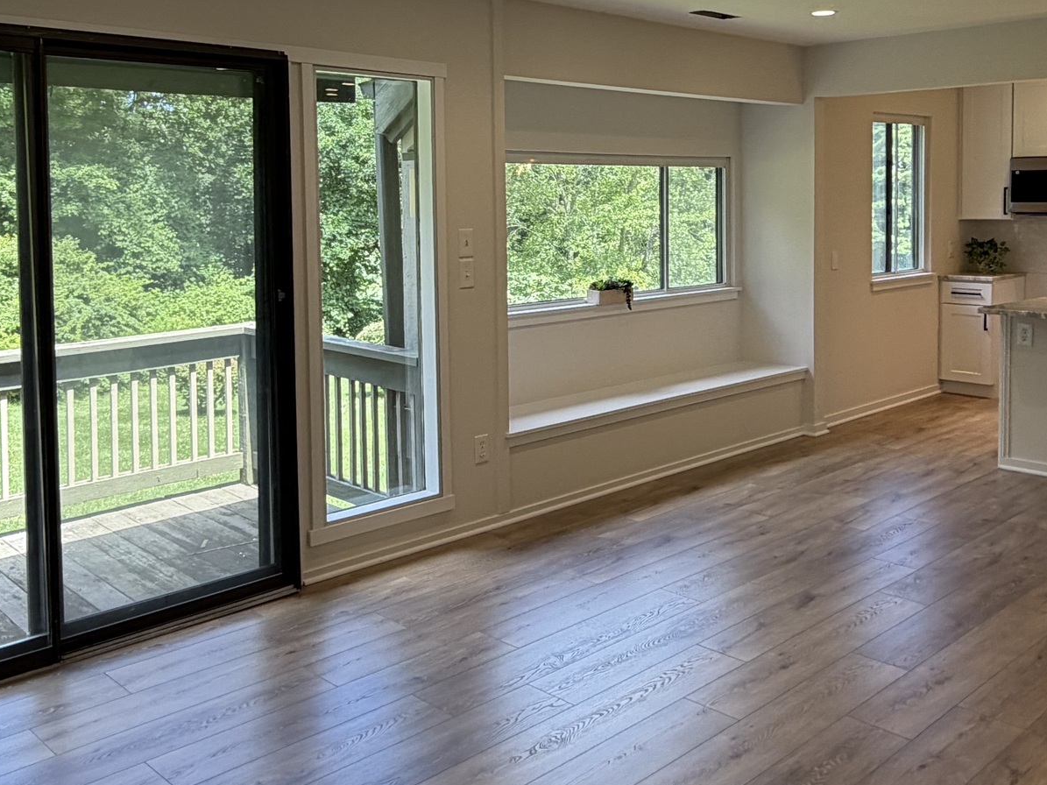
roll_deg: +0.9
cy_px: 251
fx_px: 1089
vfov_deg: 39.1
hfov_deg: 51.3
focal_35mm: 36
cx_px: 548
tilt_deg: -2.1
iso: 64
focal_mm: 2.22
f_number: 2.2
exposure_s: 1/120
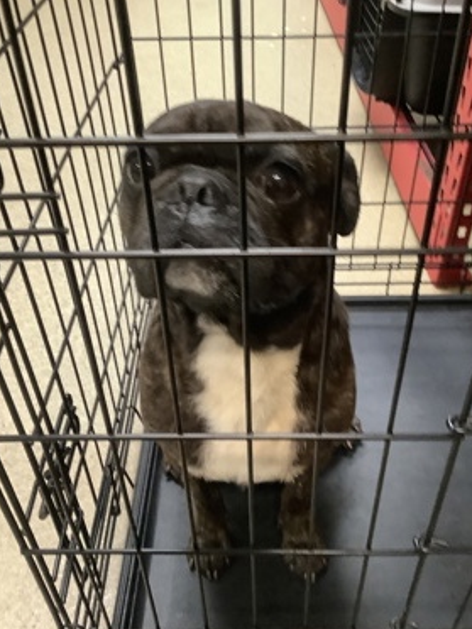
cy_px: 326
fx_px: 636
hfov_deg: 40.7
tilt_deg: -42.2
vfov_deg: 52.6
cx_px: 255
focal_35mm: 35
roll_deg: +2.6
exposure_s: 1/25
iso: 320
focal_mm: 3.3
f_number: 2.4
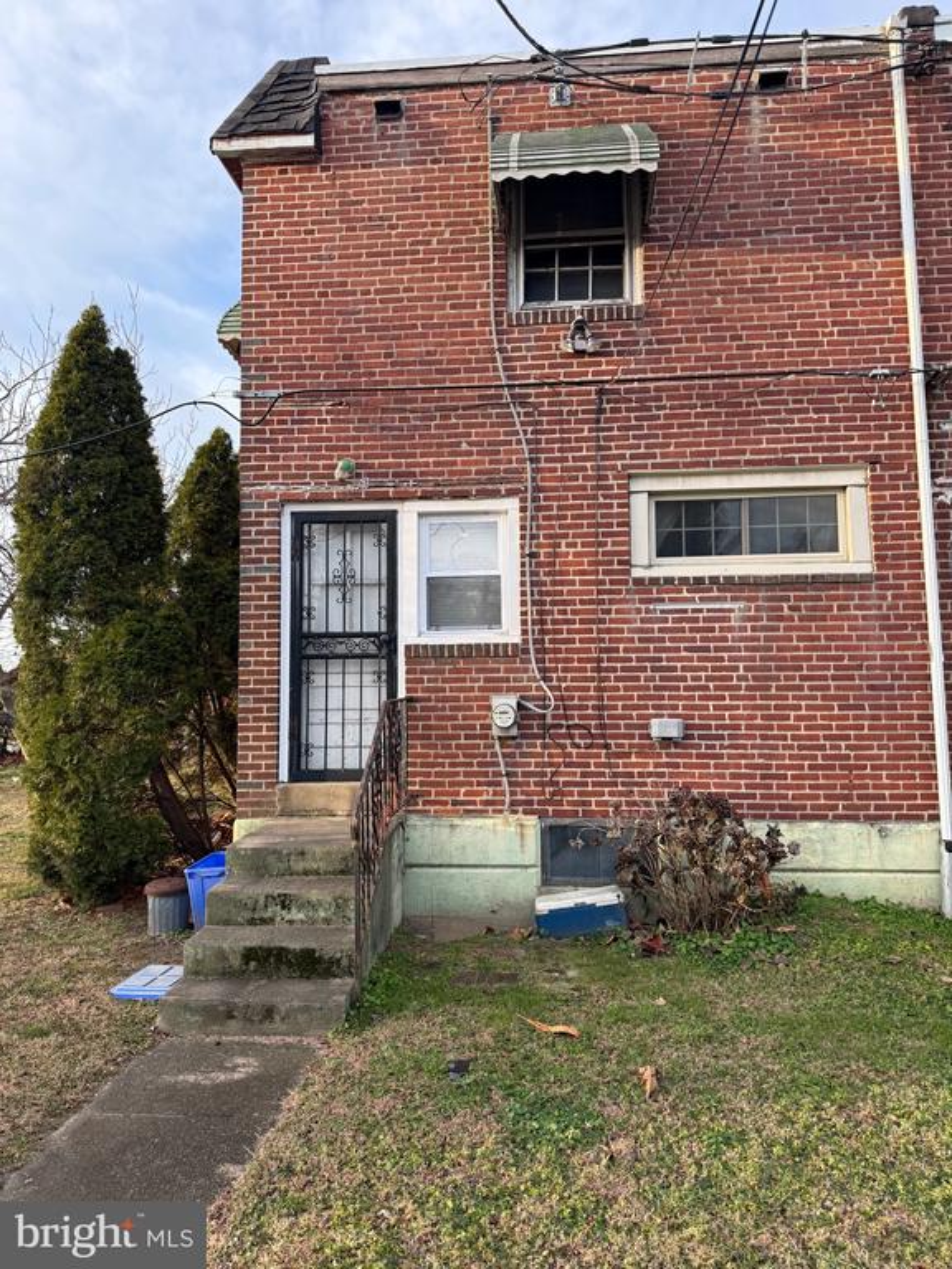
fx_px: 880
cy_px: 634
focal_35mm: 24
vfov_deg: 71.6
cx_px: 476
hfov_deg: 56.8
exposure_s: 1/389
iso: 100
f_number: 1.78
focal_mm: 6.76
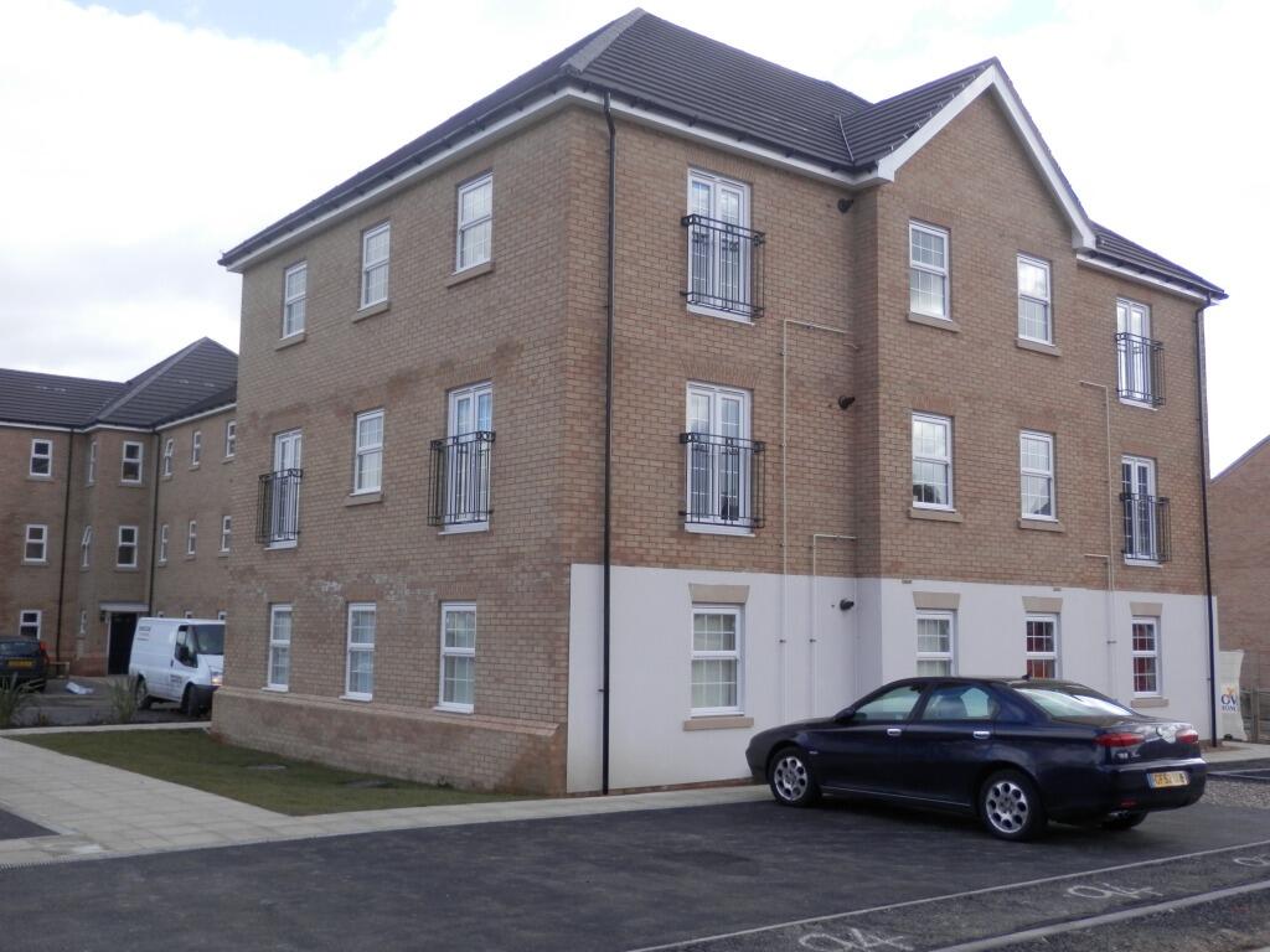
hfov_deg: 55.4
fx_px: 1211
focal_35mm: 33
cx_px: 635
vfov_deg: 42.9
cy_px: 476
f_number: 3.4
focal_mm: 6
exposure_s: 1/320
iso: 80
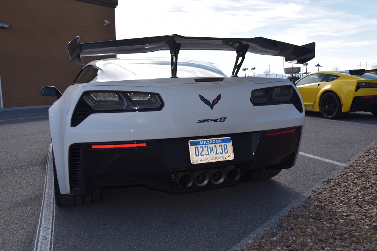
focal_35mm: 34
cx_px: 188
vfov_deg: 38.3
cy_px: 126
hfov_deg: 55.1
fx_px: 361
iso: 100
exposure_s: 1/200
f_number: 7.1
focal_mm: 23
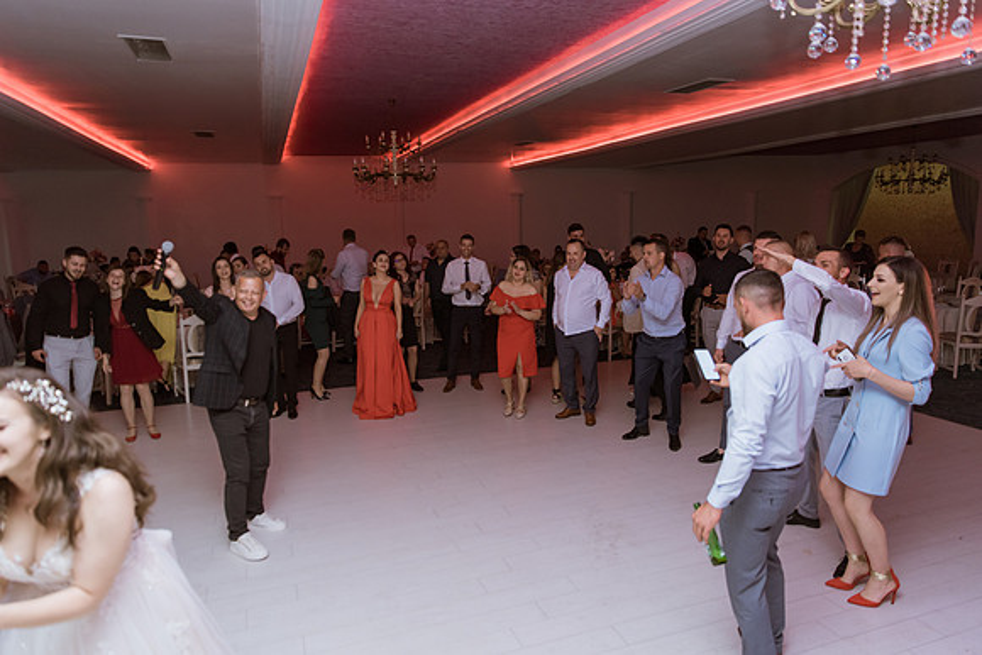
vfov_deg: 53.2
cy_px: 328
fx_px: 655
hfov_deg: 73.7
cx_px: 491
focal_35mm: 24
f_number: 2.8
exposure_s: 1/125
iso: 1000
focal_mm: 24
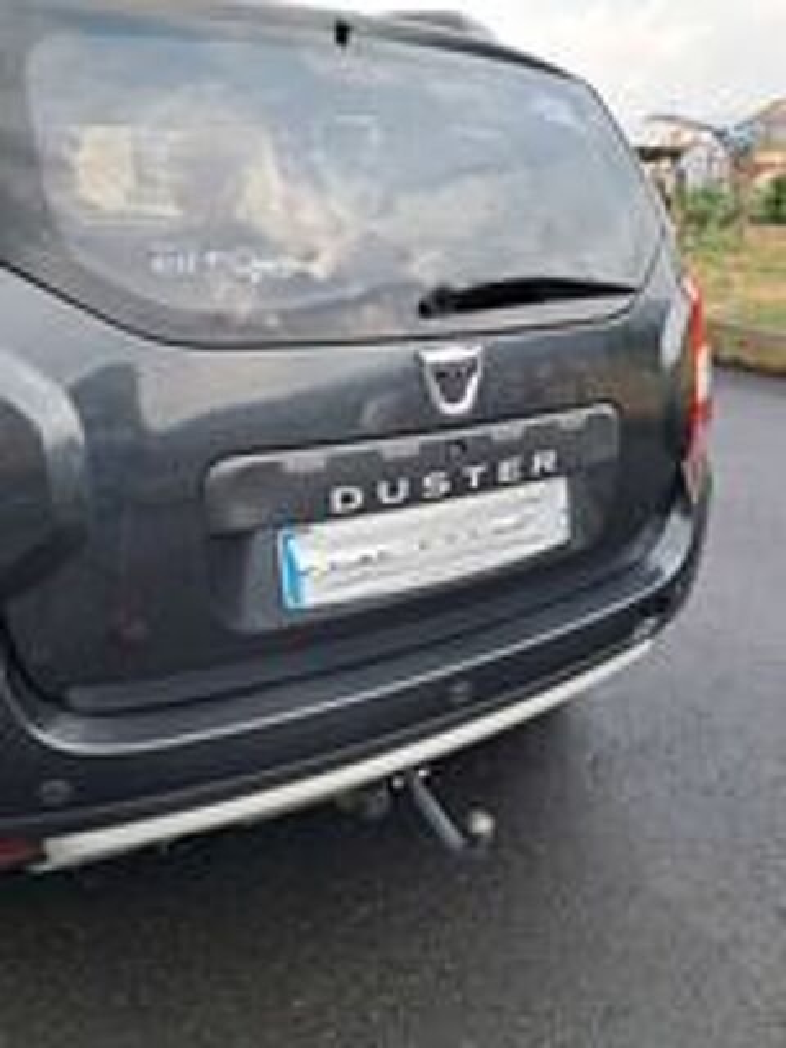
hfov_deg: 51.4
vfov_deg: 65.3
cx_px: 393
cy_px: 524
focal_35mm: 27
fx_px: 817
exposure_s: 1/274
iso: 50
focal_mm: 4
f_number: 1.8
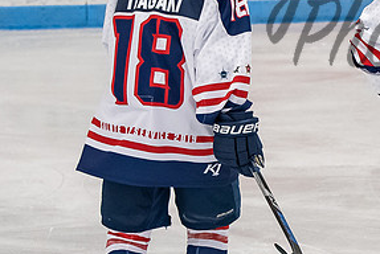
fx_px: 4279
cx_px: 346
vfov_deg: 3.4
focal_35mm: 405
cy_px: 63
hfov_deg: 5.1
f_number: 3.2
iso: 2500
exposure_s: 1/800
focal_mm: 90
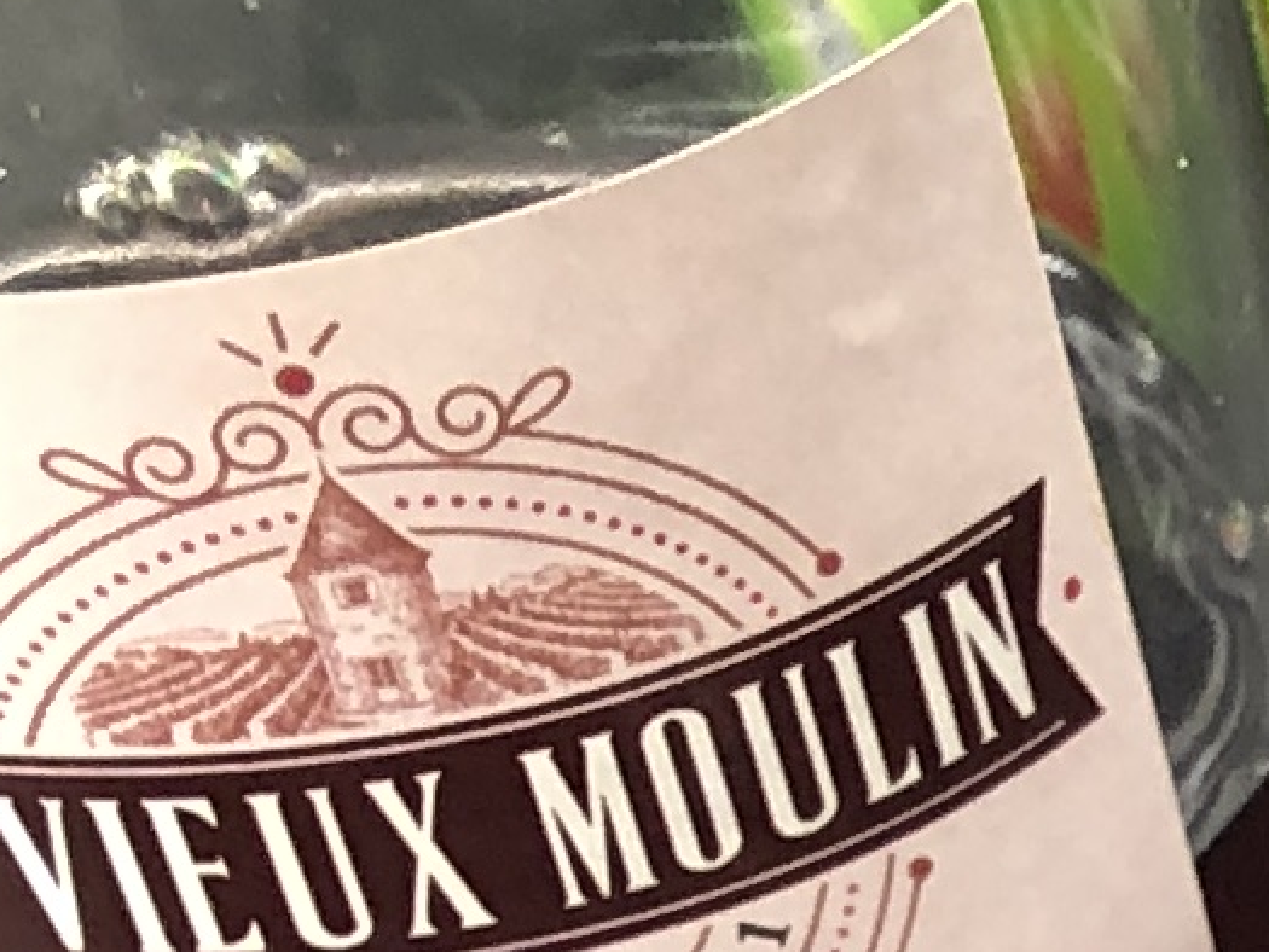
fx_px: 7884
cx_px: 4063
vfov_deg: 6.2
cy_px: 3090
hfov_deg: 7.8
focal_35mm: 215
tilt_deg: -54.0
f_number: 1.8
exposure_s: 1/20
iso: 40
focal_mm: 3.99
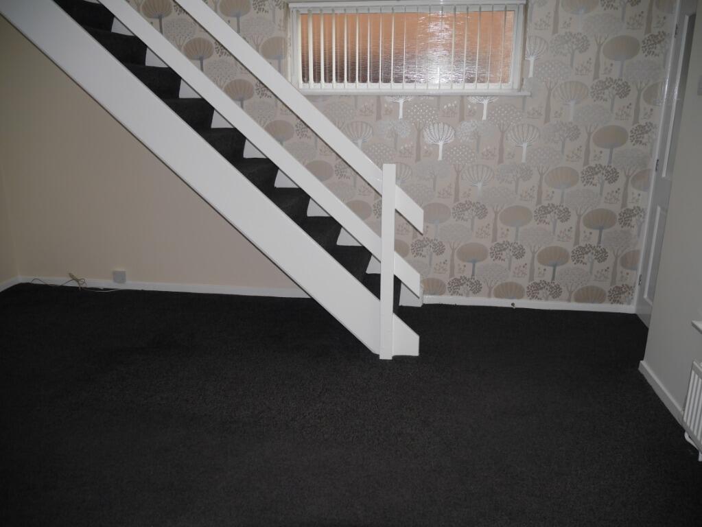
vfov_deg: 49.8
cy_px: 264
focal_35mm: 28
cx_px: 351
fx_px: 568
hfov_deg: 63.4
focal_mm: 14
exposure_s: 1/125
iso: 200
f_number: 3.5
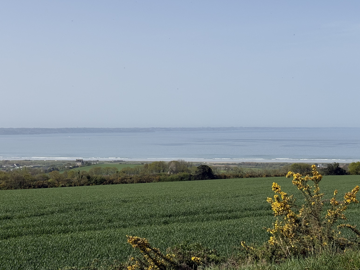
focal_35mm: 68
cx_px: 235
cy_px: 96
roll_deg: +0.0
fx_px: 707
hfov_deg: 28.4
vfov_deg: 21.6
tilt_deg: +3.1
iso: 32
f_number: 1.6
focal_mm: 5.96
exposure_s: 1/4630
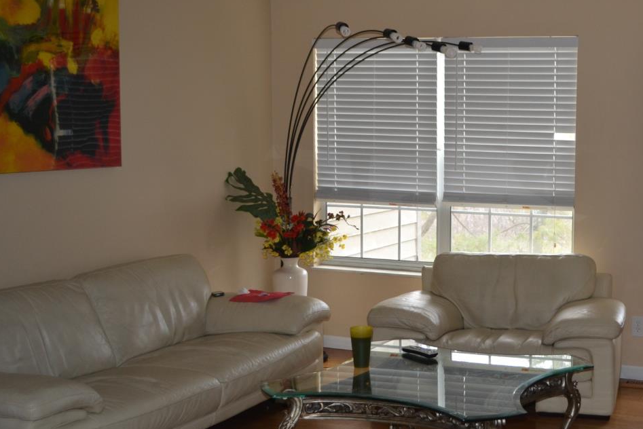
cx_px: 474
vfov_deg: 23.8
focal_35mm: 57
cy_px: 196
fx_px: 1018
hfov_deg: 34.4
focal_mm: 24
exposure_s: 1/60
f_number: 4
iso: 450
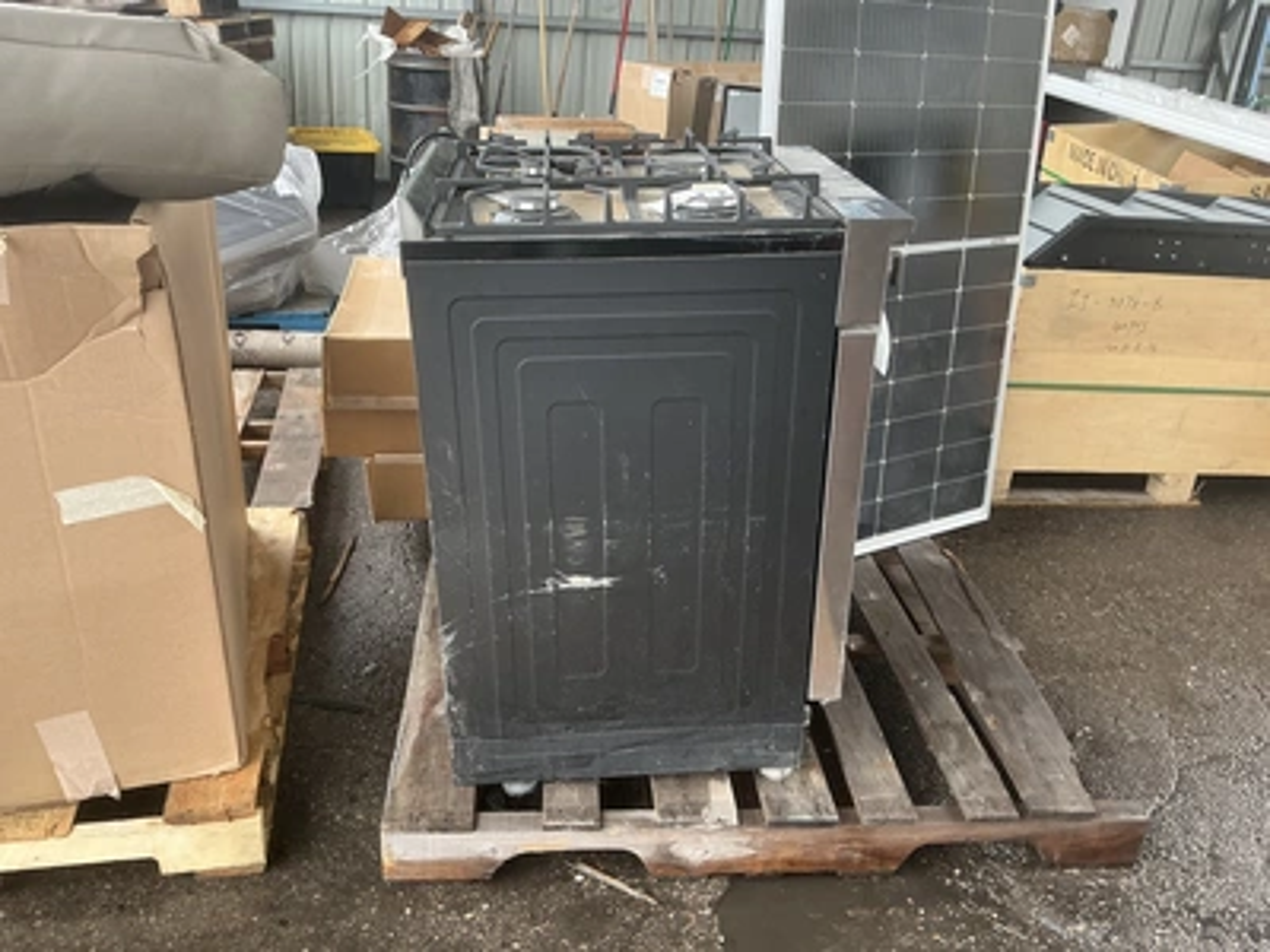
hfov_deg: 63.4
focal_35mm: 28
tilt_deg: -20.7
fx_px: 1027
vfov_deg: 49.7
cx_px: 635
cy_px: 476
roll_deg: -4.2
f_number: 1.8
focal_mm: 3
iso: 32
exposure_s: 1/122
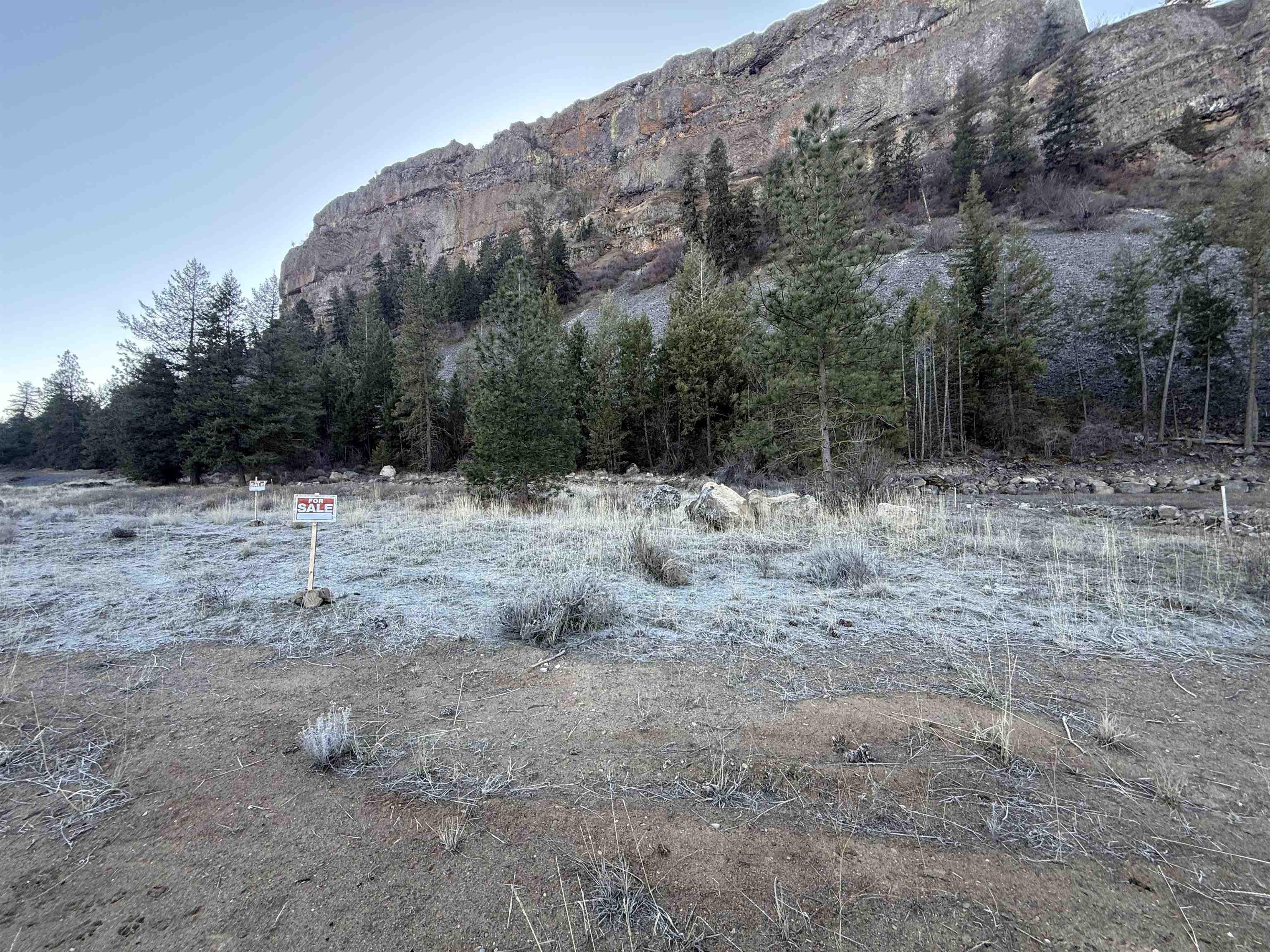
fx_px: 514
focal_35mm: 14
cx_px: 635
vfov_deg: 85.7
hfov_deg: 102.1
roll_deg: +1.2
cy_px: 476
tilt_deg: +1.0
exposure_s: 1/102
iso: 40
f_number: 2.2
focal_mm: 2.22
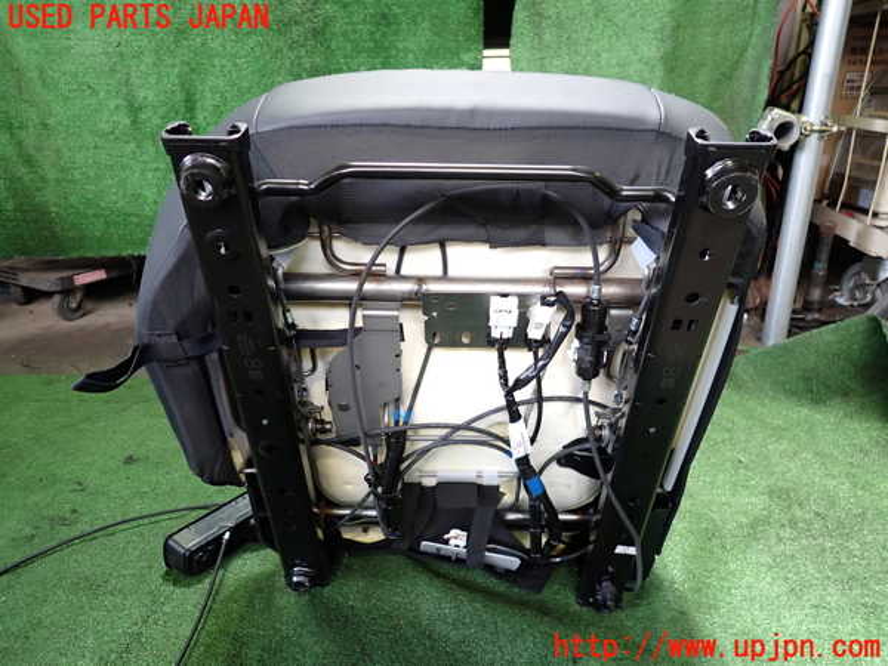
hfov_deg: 69.4
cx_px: 444
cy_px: 333
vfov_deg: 54.9
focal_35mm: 25
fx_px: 641
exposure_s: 1/30
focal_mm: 4.5
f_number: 2
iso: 200
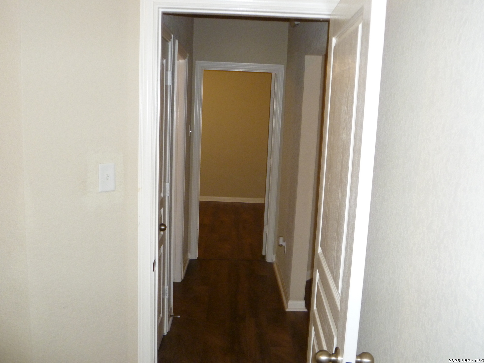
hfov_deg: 60.0
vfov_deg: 46.8
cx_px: 242
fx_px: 419
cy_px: 182
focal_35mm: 30
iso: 250
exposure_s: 1/30
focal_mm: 5.4
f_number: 3.4
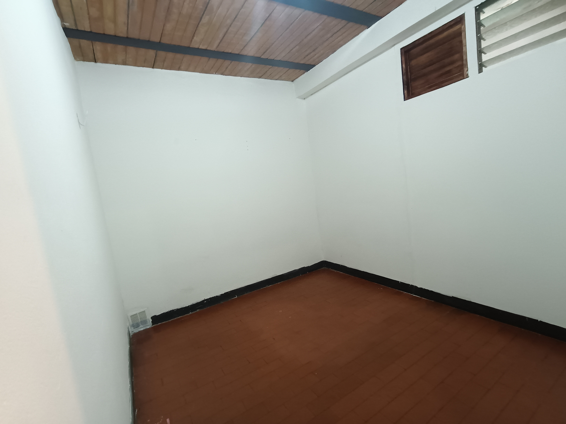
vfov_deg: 78.1
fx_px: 262
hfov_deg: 94.5
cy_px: 212
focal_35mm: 16
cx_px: 283
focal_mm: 1.68
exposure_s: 1/15
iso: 500
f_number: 2.2
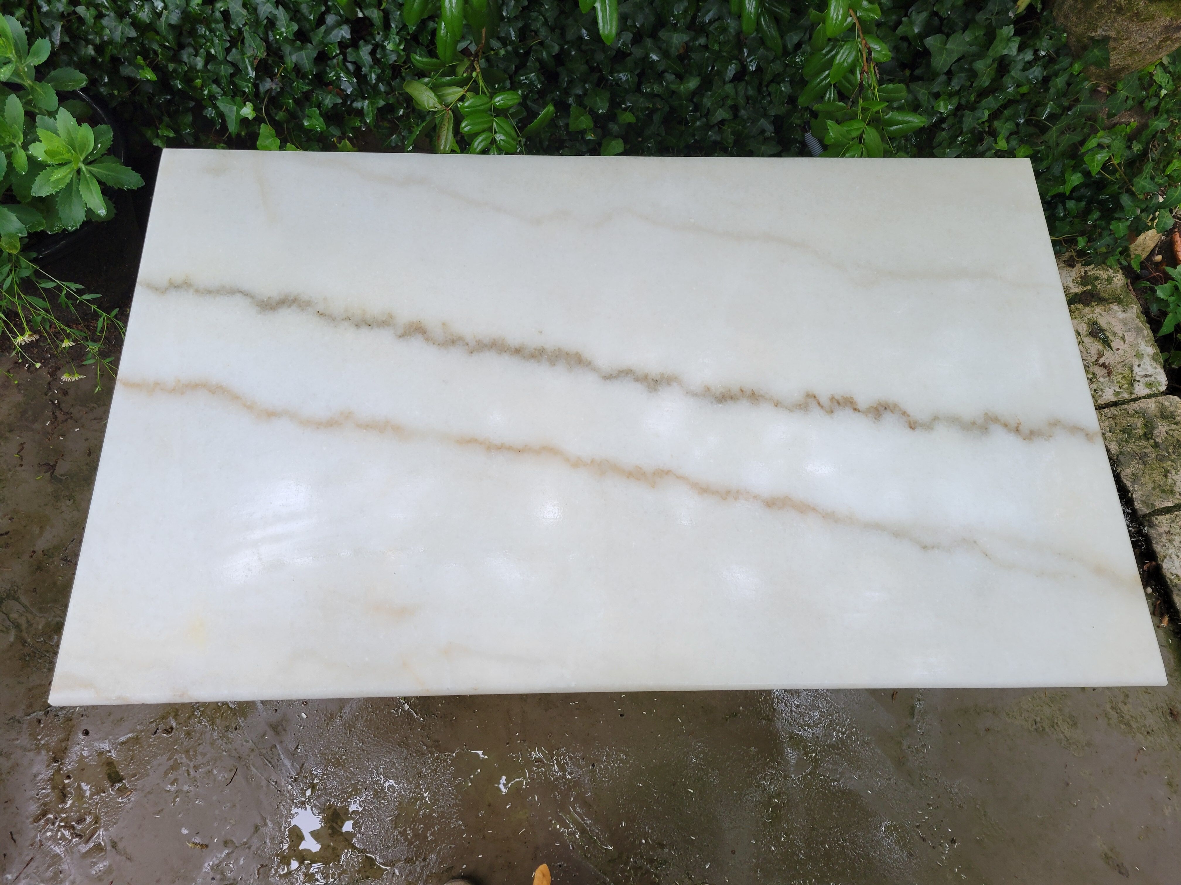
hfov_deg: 67.3
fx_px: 887
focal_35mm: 26
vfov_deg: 53.1
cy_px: 442
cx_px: 590
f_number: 1.8
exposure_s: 1/120
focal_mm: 5.4
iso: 80
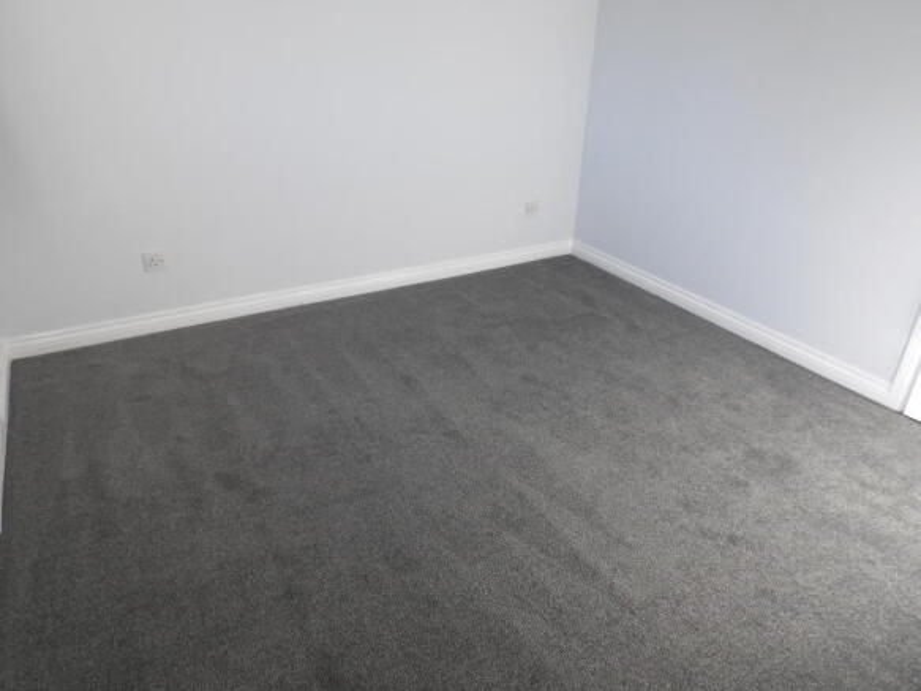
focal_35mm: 24
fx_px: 638
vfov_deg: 56.8
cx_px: 460
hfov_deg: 71.6
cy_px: 346
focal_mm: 4.3
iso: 100
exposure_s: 1/48
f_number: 4.1
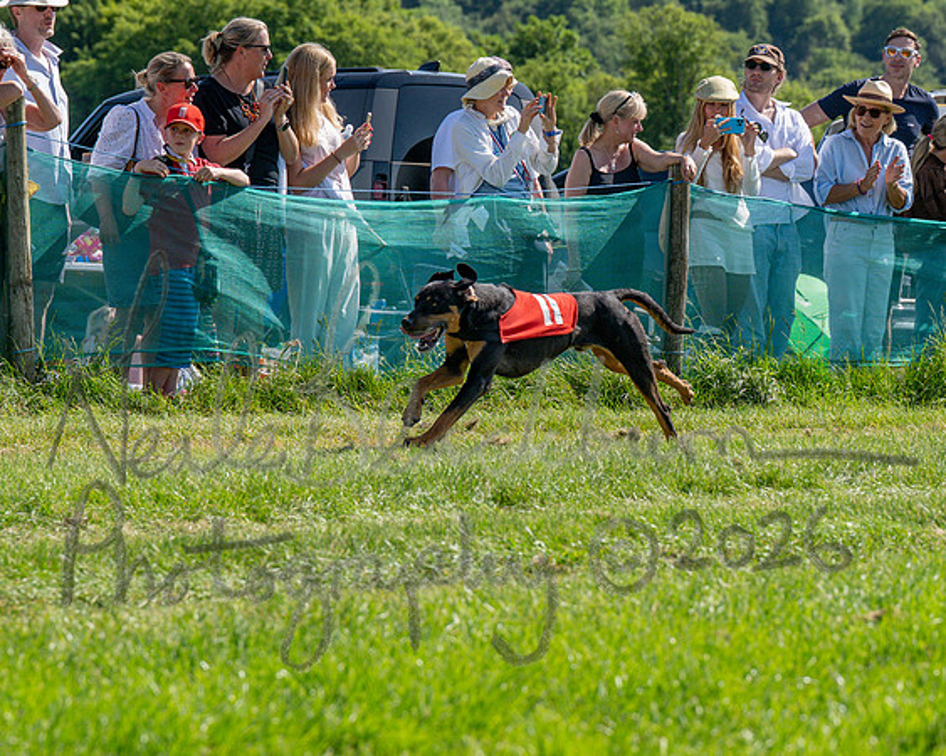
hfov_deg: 10.0
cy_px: 352
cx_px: 403
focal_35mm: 194
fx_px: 5431
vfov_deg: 8.0
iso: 400
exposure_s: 1/2000
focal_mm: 100
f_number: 5
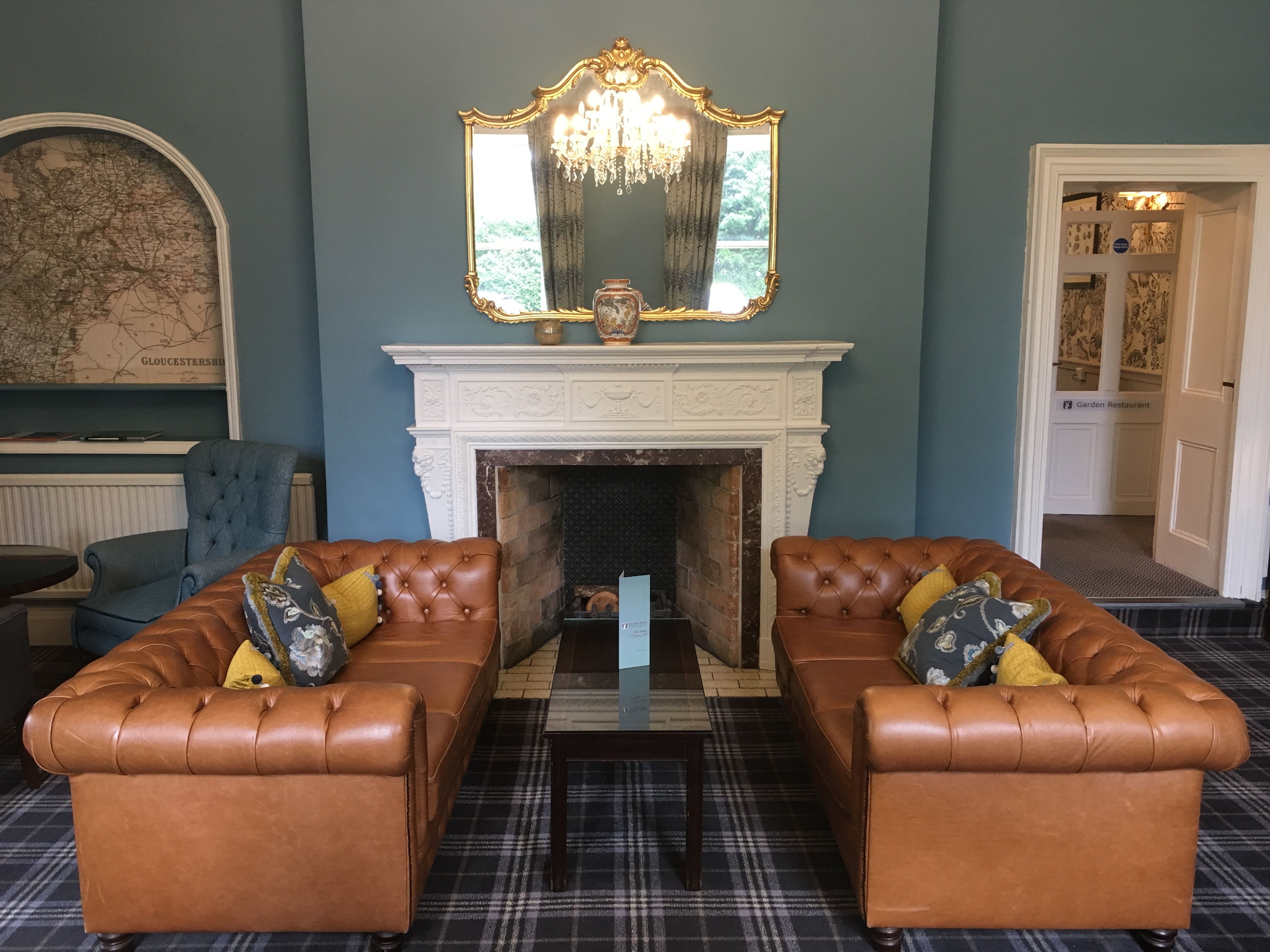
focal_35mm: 29
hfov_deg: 61.7
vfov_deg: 48.2
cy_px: 476
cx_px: 635
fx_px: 1064
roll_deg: +1.0
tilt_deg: -10.0
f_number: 2.2
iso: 125
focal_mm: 4.15
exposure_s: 1/33
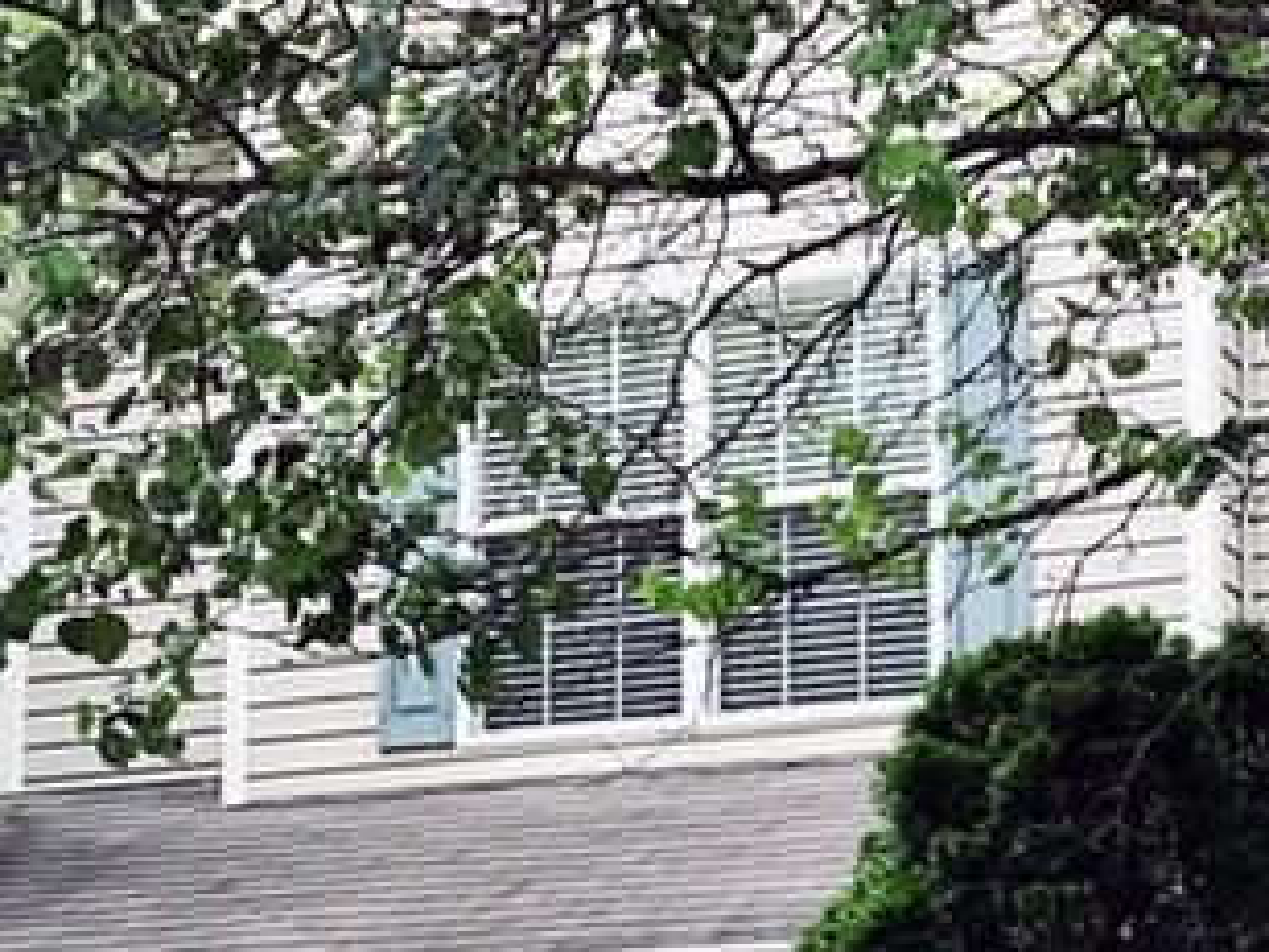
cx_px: 1281
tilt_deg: +3.7
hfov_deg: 20.4
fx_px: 3409
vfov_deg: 15.4
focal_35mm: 93
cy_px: 1088
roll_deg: +0.8
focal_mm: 3.99
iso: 20
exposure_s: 1/467
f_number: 1.8
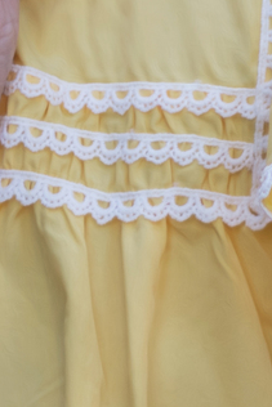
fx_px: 8184
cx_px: -80
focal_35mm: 723
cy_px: 80
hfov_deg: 1.9
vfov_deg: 2.9
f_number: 2
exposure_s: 1/400
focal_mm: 85
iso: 250
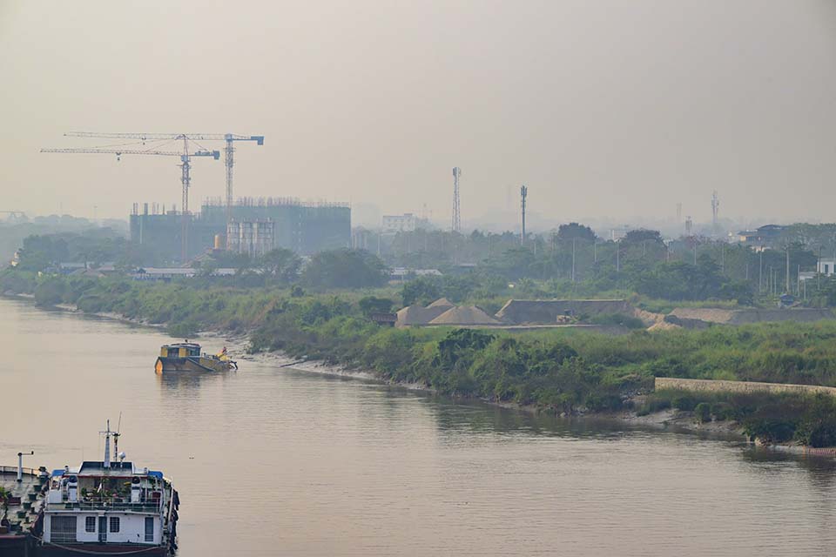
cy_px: 278
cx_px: 418
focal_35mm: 200
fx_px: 4644
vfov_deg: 6.9
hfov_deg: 10.3
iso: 450
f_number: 9
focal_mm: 200
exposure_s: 1/800
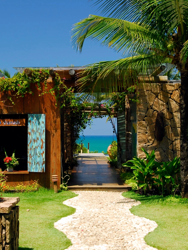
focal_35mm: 74
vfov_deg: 26.3
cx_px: 73
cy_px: 121
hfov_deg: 19.9
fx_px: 536
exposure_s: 1/160
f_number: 4.5
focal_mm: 28
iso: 100
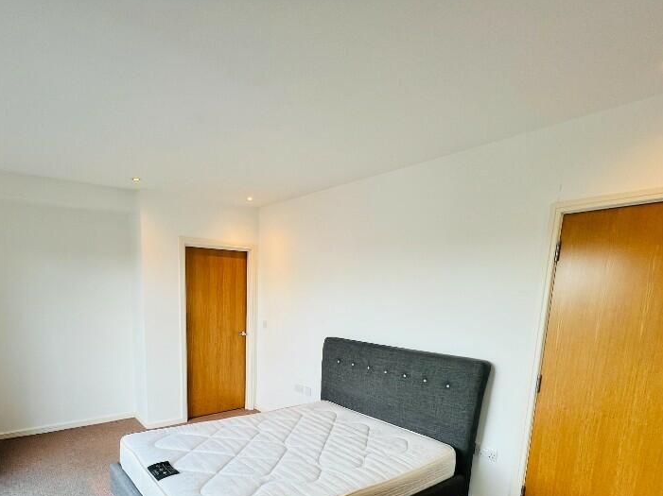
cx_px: 269
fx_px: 364
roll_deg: -1.3
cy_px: 358
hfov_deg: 83.8
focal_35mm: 19
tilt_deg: -10.2
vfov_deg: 65.4
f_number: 1.8
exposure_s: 1/100
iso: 40
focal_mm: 1.57
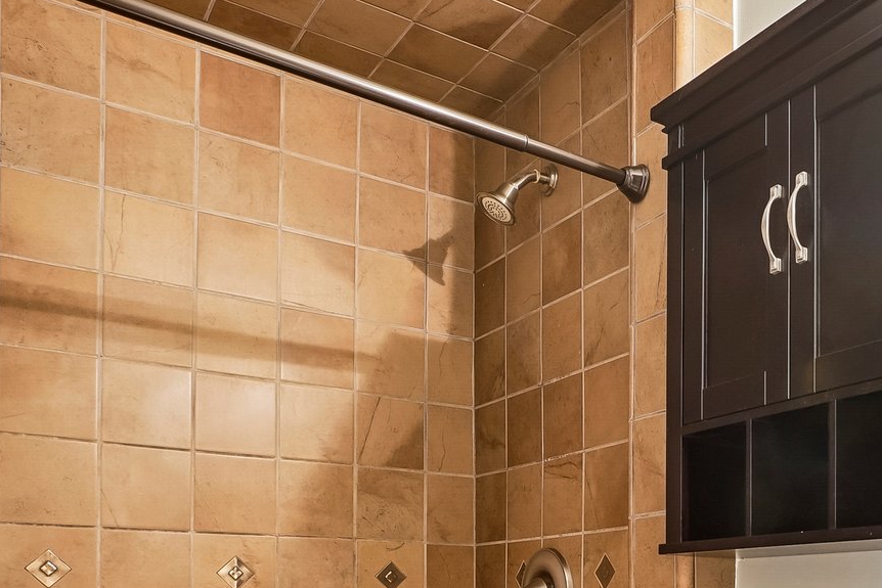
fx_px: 931
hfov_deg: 48.0
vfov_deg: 32.1
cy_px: 601
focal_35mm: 38
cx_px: 702
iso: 400
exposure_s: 1/2
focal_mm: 16
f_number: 8
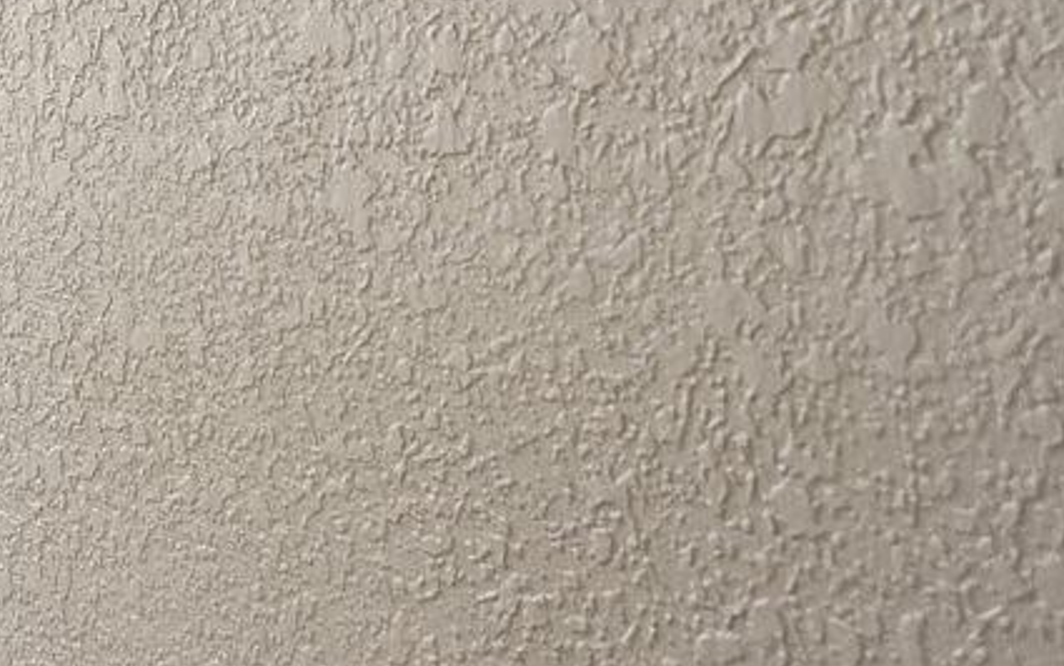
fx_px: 3133
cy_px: -86
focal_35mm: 108
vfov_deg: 11.9
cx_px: -1334
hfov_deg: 14.4
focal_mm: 22
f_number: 8
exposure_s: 1/50
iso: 400
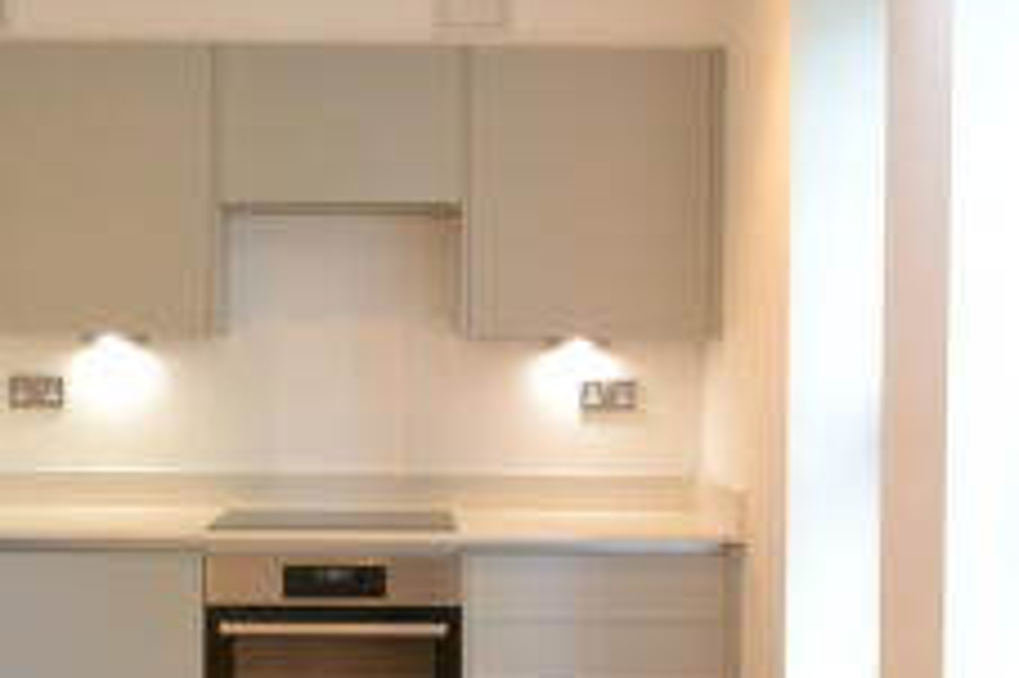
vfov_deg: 21.5
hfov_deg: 31.8
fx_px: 1782
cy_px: 406
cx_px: 422
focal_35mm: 63
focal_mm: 20
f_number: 14
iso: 1600
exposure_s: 1/15
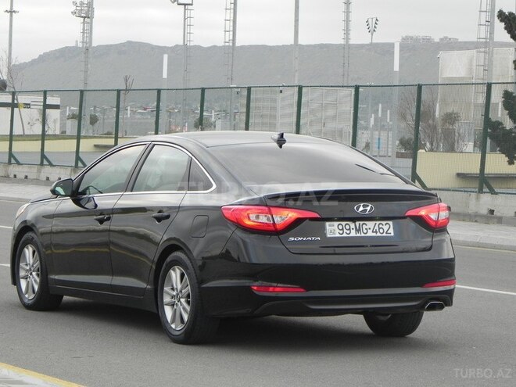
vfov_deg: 10.3
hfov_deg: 13.7
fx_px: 2147
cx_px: 258
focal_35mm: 144
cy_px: 194
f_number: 4.5
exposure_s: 1/59.1
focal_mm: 25.7
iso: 160
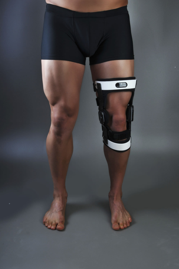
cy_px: 134
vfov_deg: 45.0
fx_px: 325
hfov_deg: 30.8
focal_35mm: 44
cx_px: 90
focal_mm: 29
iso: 200
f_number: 9
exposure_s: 1/250
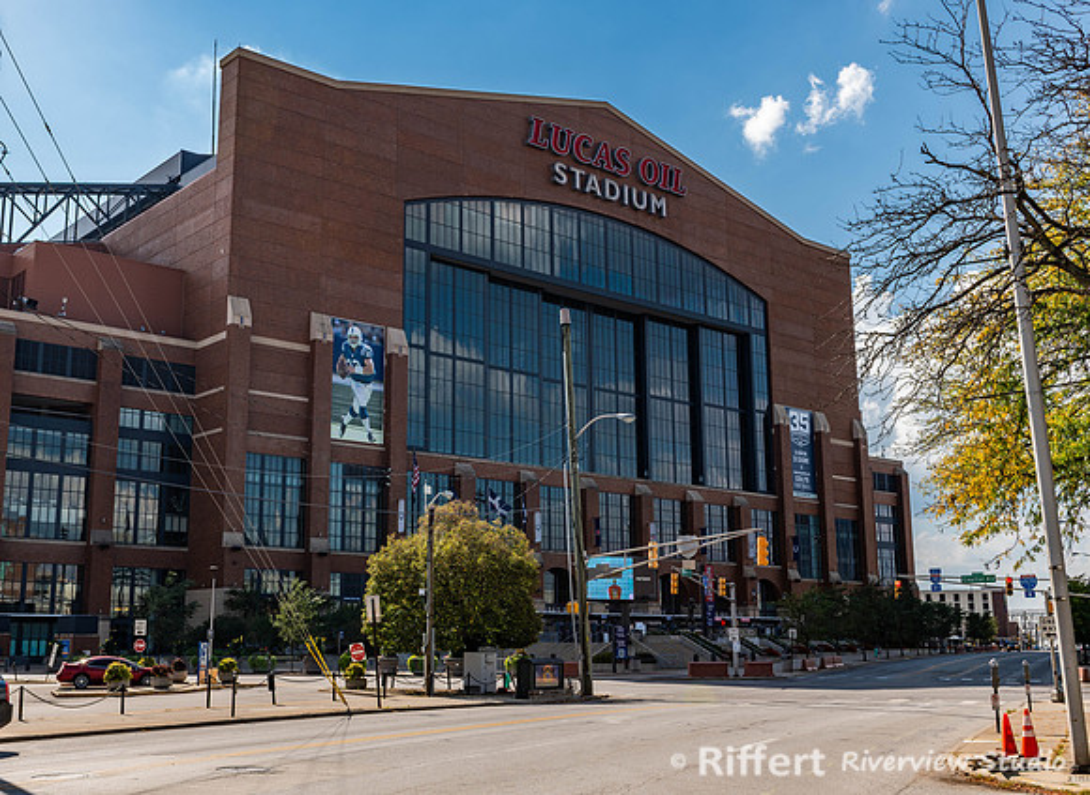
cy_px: 394
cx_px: 453
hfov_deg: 47.5
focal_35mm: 40
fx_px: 1232
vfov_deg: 35.8
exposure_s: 1/160
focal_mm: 29
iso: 64
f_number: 8
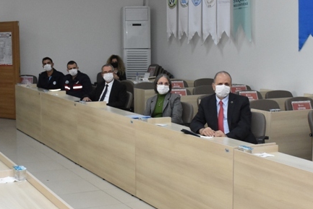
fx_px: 617
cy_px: 99
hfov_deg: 28.4
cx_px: 143
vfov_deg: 19.2
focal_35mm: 71
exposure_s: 1/160
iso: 1600
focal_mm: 20
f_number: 5.6
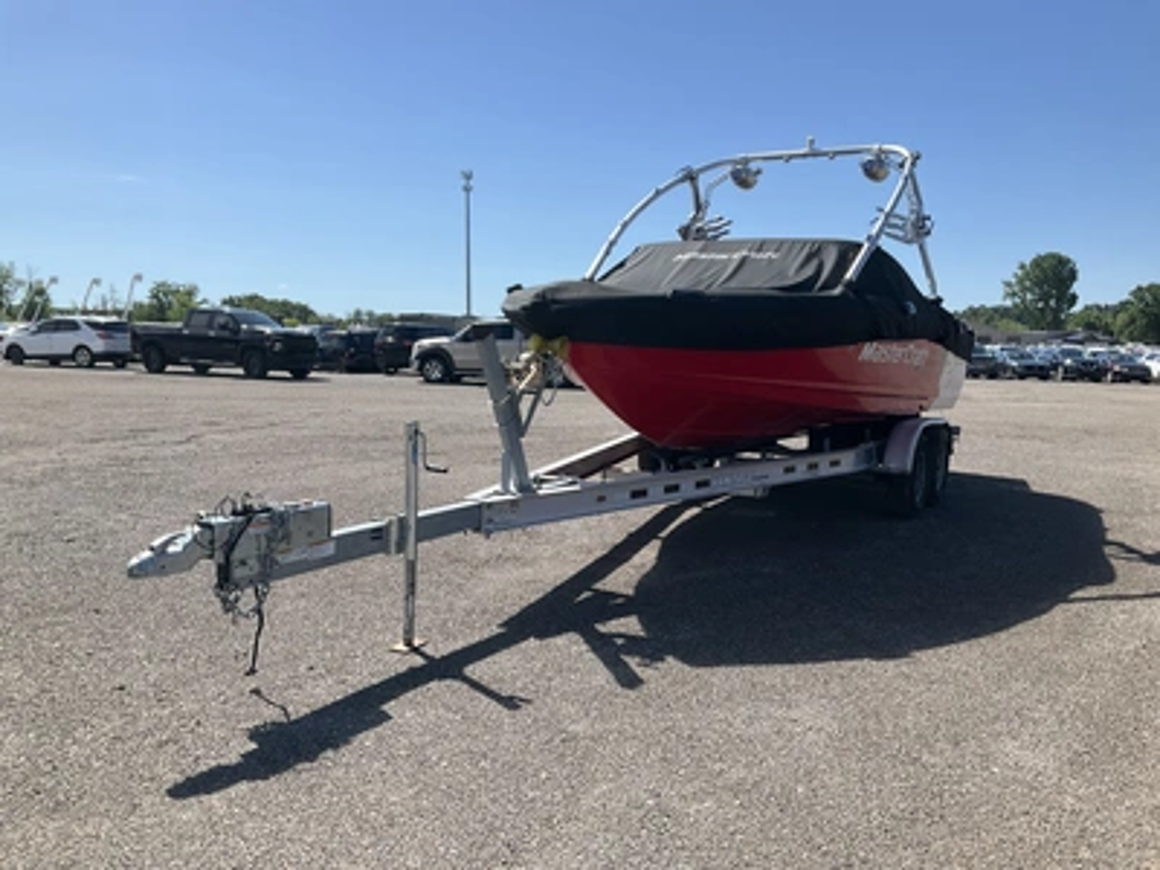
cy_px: 435
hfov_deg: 61.7
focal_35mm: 29
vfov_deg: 48.2
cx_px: 580
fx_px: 972
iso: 25
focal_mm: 3
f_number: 1.8
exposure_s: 1/2141
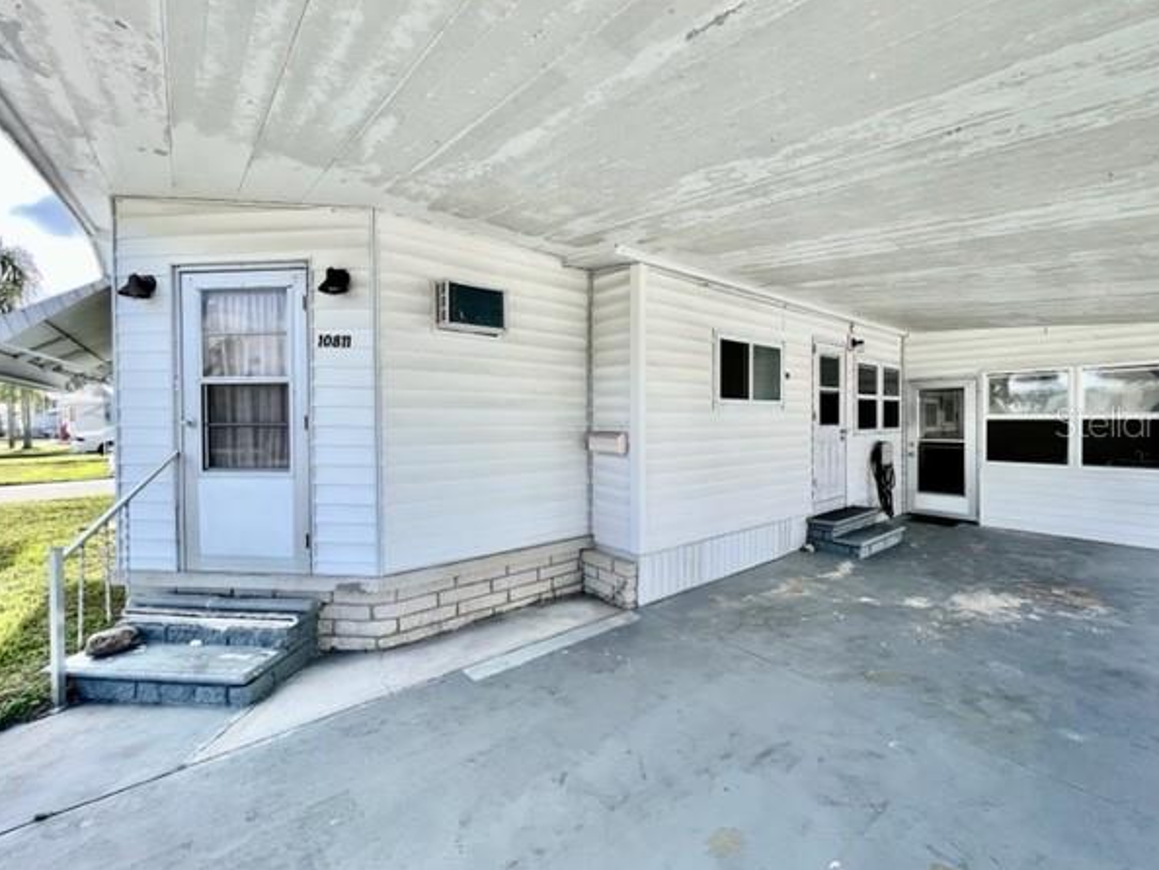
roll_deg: +0.2
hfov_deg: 101.9
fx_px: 469
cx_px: 615
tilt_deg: -1.6
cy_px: 421
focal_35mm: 14
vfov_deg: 85.7
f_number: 1.8
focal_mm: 1.57
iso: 32
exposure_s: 1/742
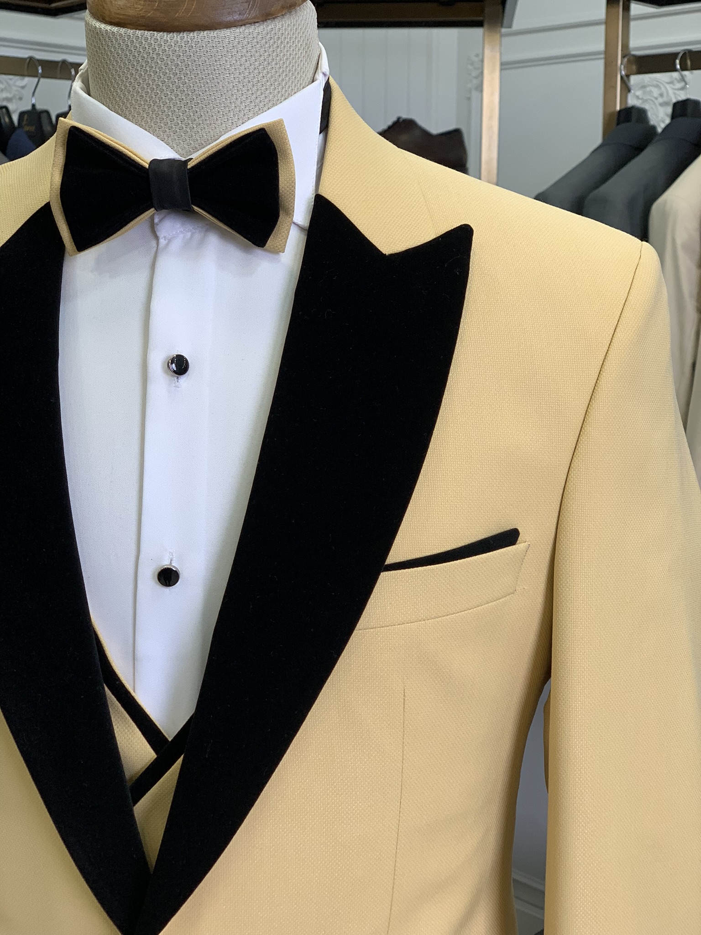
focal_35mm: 52
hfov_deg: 28.0
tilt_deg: -8.7
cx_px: 350
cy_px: 468
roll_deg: -1.0
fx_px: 1404
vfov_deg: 36.8
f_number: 2.4
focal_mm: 6
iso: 64
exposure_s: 1/122
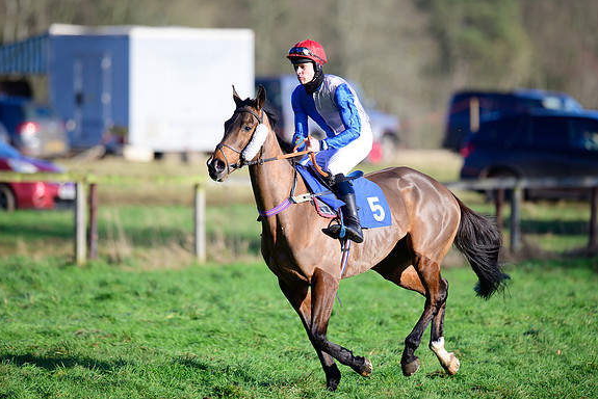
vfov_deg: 3.4
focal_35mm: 403
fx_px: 6697
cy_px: 200
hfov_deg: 5.1
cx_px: 300
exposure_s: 1/2000
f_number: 5
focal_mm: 400
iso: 400
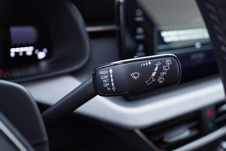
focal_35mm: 36
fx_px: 226
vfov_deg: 36.9
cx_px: 113
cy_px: 76
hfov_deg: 53.1
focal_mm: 24
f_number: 2.8
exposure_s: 1/40
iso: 320
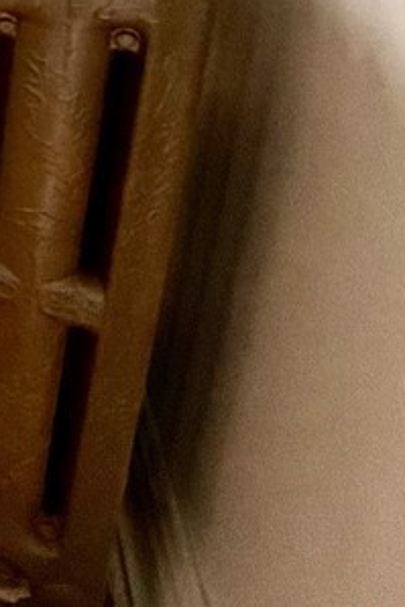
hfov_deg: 15.2
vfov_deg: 32.7
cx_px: -564
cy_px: -120
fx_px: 843
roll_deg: +5.2
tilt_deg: -13.5
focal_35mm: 50
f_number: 2.2
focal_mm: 2.22
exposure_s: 1/99
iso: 160
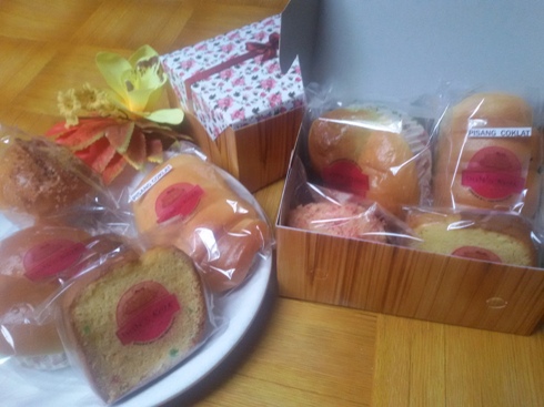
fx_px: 487
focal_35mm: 31
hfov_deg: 58.4
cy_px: 204
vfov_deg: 45.4
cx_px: 272
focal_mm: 2.93
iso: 250
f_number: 2.4
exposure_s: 1/33
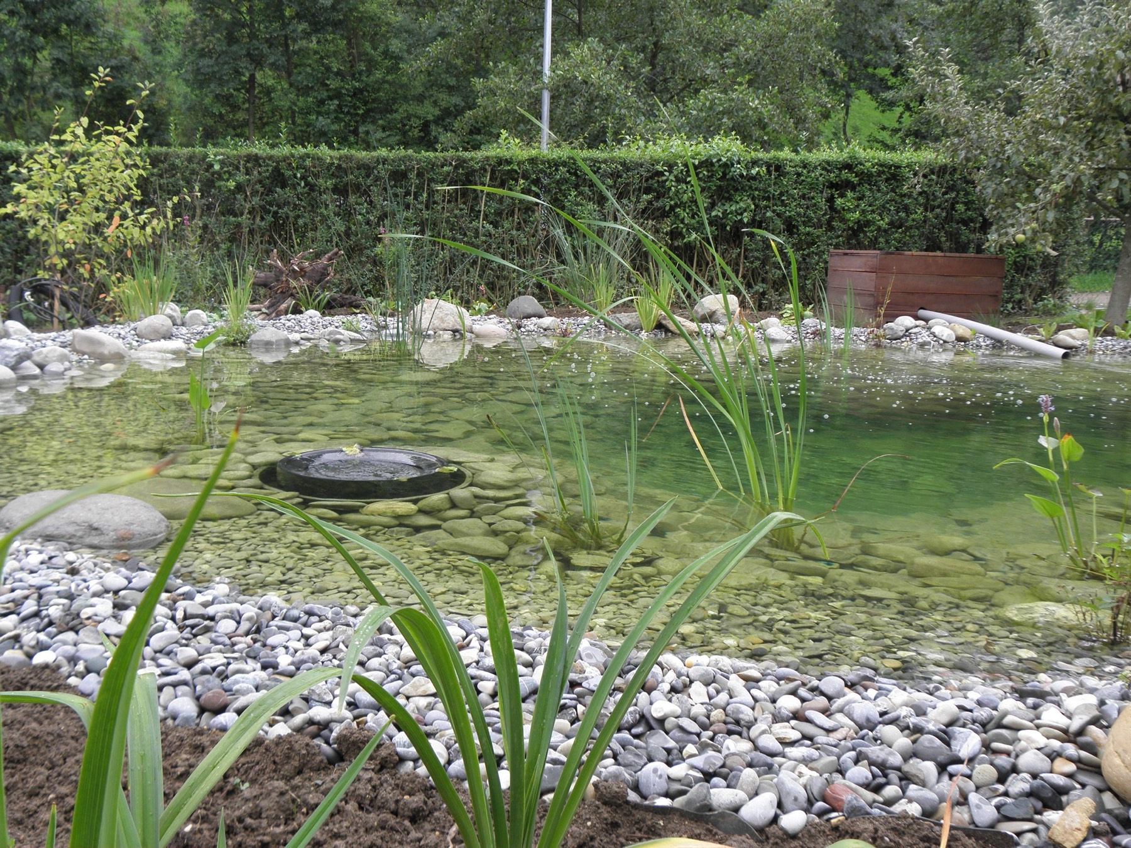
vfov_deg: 41.8
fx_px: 1111
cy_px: 424
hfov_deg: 54.0
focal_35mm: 34
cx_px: 566
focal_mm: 6.07
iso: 64
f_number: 4
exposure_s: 1/80
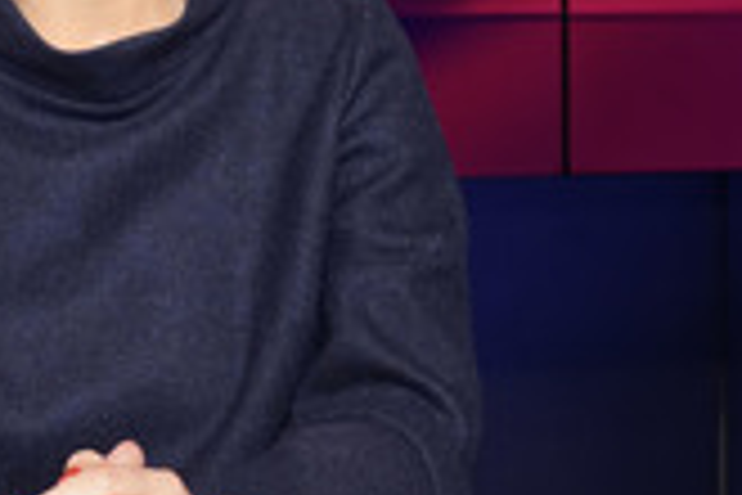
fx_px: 1855
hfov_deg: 22.1
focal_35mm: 90
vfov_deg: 15.1
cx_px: 88
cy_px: 117
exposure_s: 1/125
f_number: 5.6
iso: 2000
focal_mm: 33
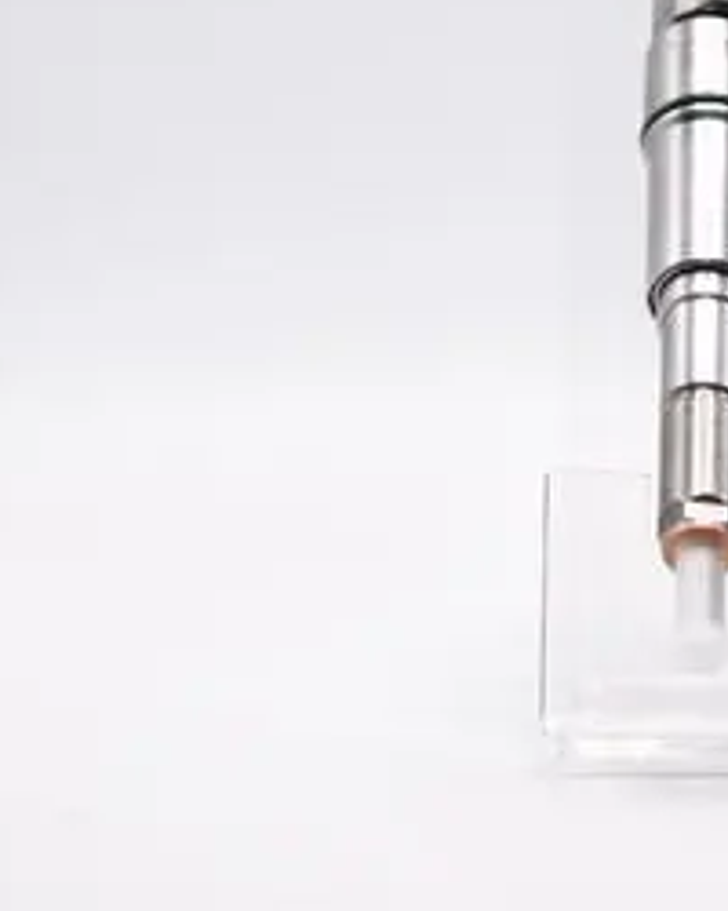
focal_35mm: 304
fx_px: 8187
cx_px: 666
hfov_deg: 5.1
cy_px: 328
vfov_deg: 6.4
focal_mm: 90
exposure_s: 1/200
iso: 100
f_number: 3
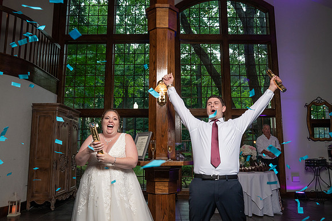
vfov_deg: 45.9
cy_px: 110
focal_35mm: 28
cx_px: 166
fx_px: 262
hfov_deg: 64.8
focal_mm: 28
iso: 2000
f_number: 5.6
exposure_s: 1/200
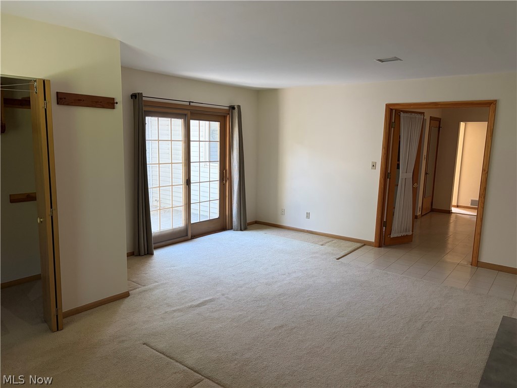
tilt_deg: -9.2
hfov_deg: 67.3
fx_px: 388
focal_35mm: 26
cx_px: 258
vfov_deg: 53.1
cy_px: 194
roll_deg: -1.2
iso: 125
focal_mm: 5.96
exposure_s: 1/103
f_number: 1.6
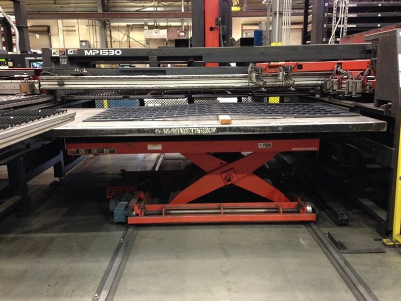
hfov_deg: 55.3
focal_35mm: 33
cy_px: 150
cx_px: 200
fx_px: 382
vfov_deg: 43.0
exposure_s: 1/17
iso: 320
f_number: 2.4
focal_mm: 4.12
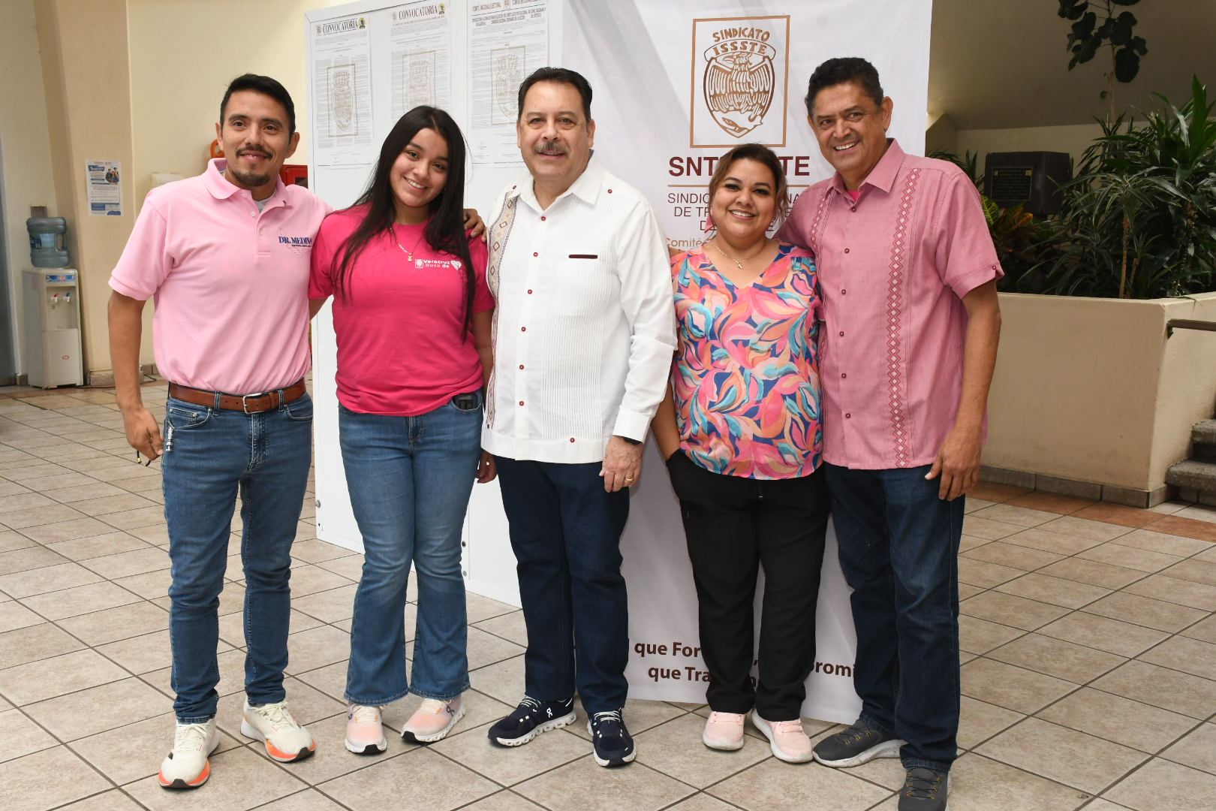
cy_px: 406
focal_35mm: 36
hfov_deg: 53.1
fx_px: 1216
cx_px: 608
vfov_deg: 36.9
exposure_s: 1/100
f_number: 13
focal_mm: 24
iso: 1250
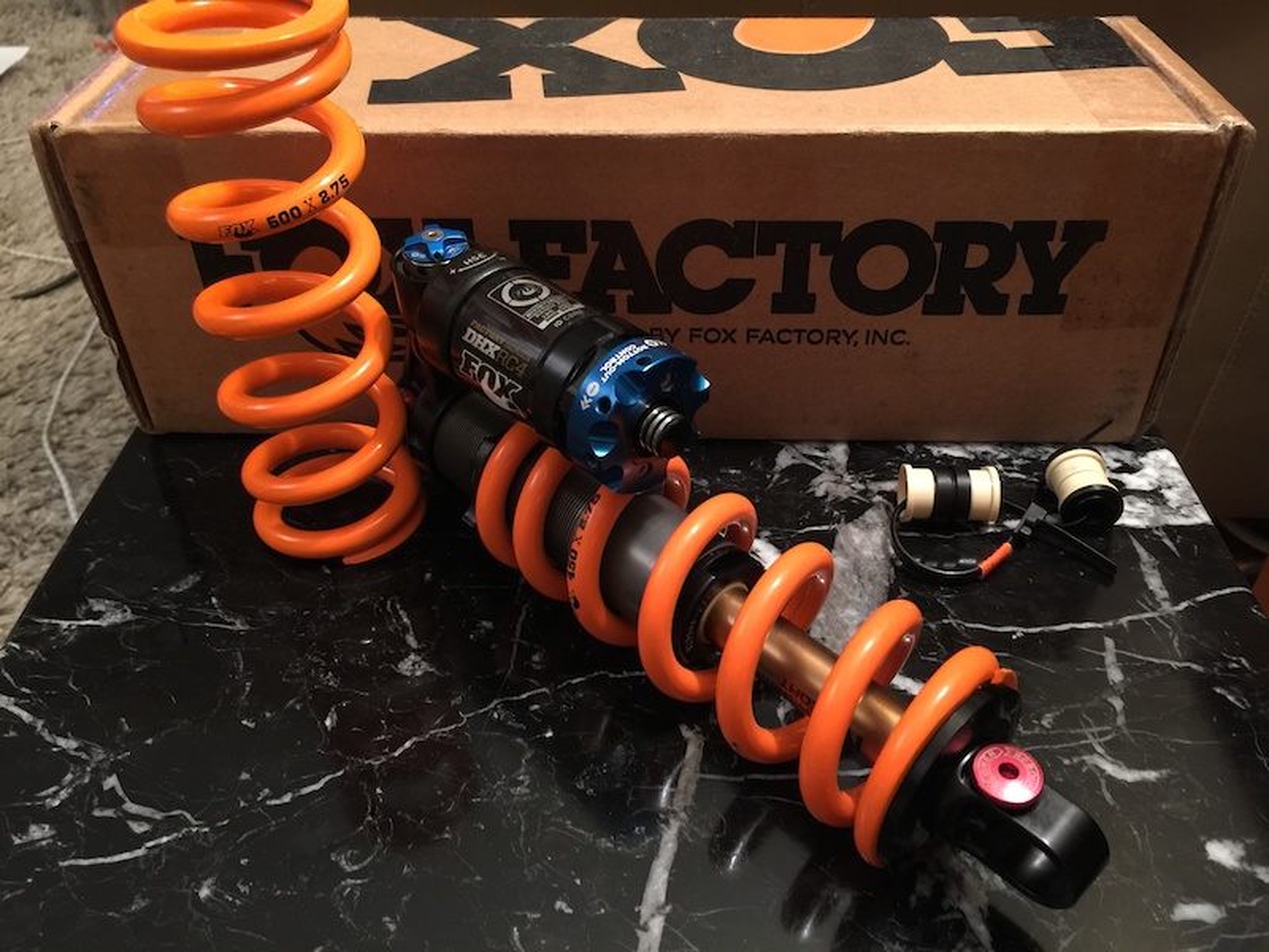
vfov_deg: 48.2
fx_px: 1063
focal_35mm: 29
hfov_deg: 61.7
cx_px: 634
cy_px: 476
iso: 125
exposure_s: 1/8
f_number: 2.2
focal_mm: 4.15
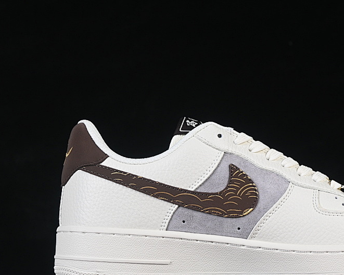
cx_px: 243
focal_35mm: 115
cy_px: 170
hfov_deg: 16.7
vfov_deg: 13.4
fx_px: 1171
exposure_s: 1/80
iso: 160
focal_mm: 50
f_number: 8
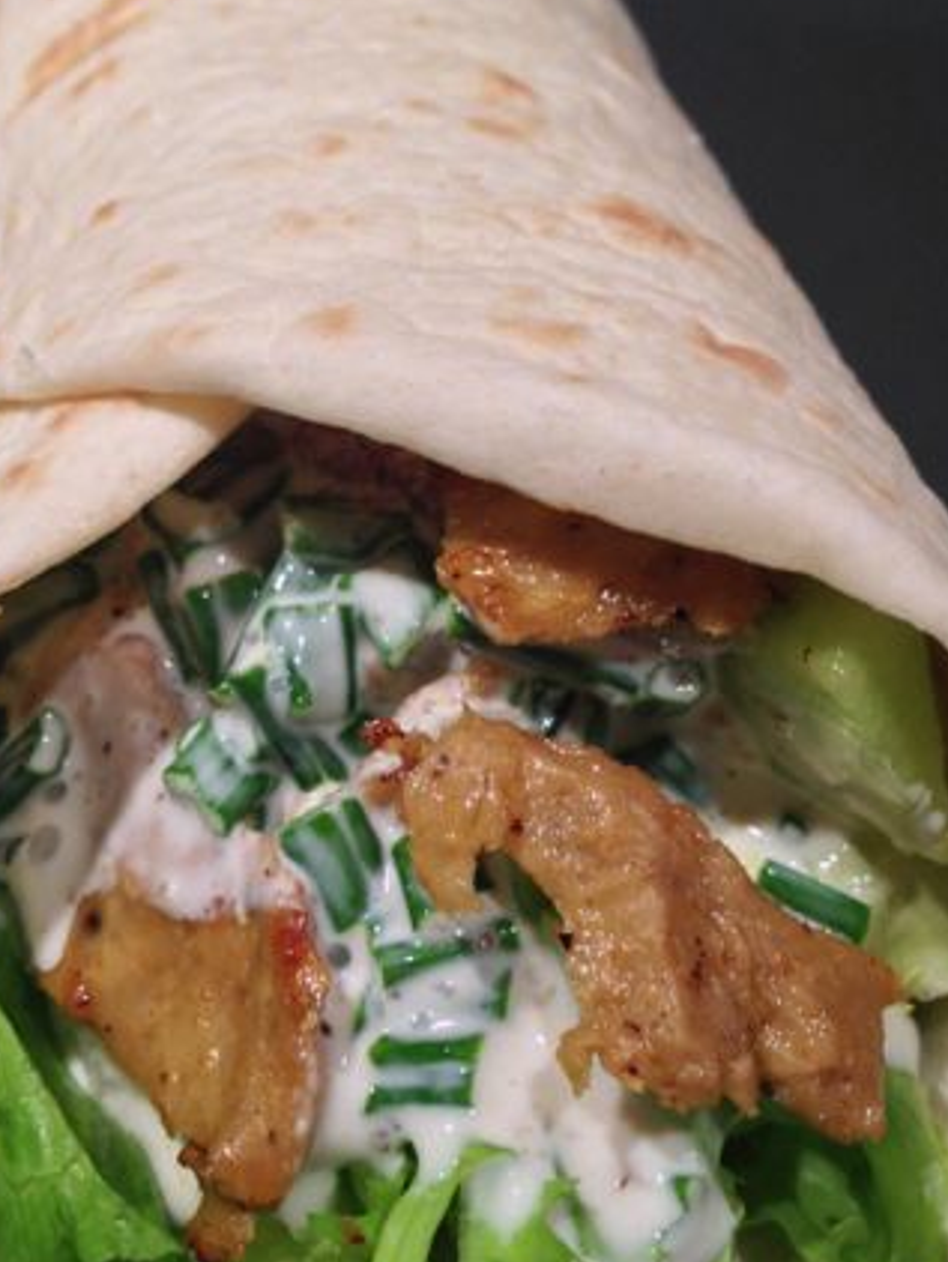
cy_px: 766
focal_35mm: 50
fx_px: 1824
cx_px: 484
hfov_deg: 29.1
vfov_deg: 38.0
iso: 50
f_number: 2.4
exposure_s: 1/24
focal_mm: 4.12
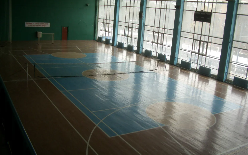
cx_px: 126
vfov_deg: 33.6
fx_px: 257
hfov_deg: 51.5
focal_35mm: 38
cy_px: 80
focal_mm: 5.8
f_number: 2.6
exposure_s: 1/60
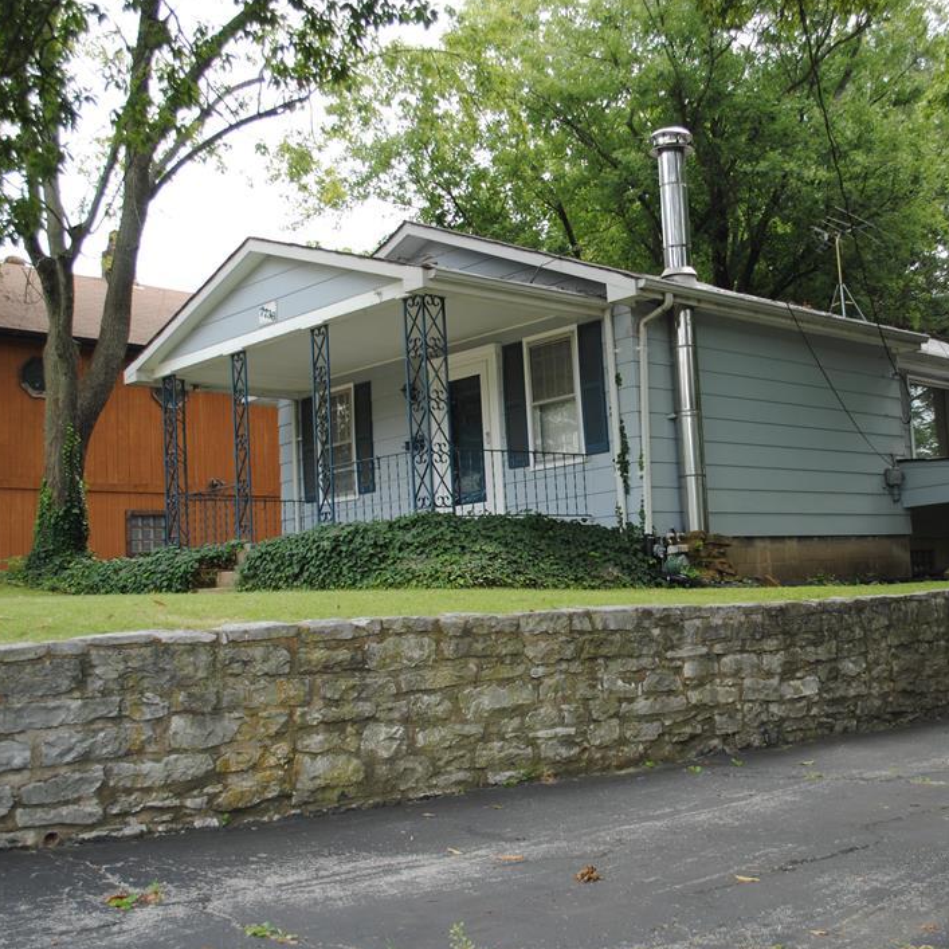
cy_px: 479
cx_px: 628
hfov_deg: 38.7
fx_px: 1334
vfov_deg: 39.2
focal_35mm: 43
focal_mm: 22
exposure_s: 1/200
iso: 100
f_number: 4
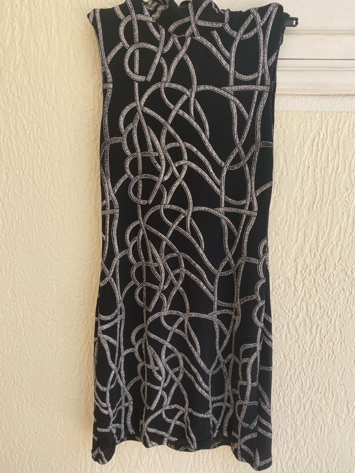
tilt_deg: -10.6
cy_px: 236
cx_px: 178
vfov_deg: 67.3
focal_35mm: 26
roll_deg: -1.9
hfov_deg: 53.1
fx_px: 356
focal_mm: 4.25
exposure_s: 1/762
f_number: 1.8
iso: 32
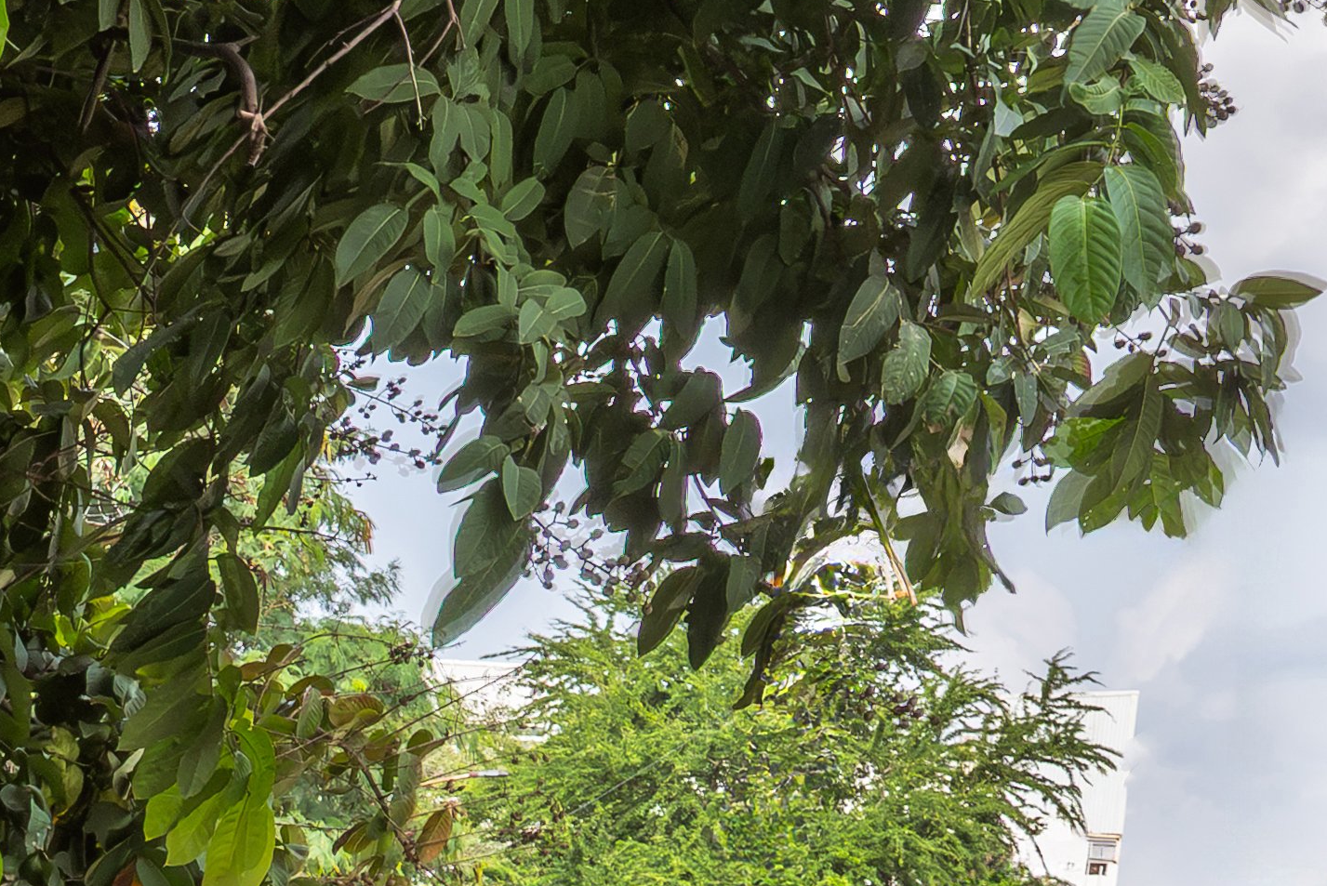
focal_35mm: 116
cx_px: 2694
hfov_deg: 14.5
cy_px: -552
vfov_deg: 11.2
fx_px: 4282
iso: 400
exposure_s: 1/400
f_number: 8
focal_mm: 27.5
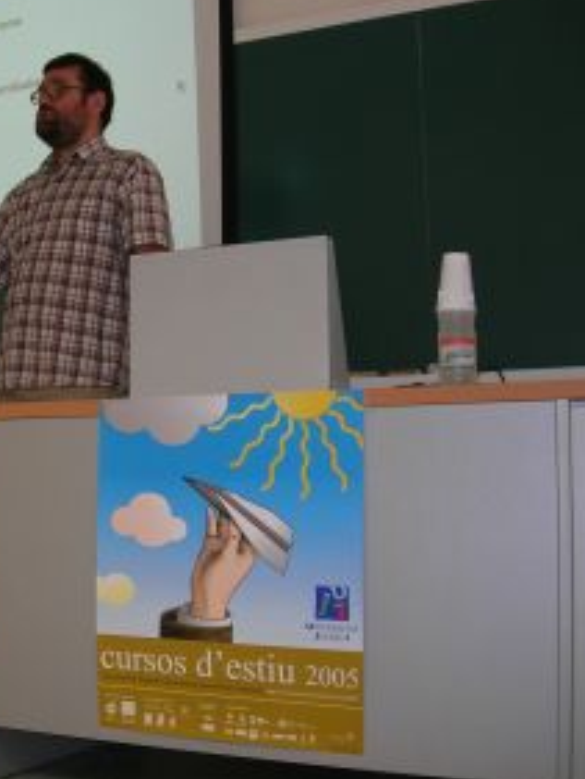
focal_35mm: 54
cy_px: 371
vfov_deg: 35.5
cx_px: 75
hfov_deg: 26.3
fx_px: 1216
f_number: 2.8
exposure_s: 1/30
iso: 64
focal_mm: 7.8
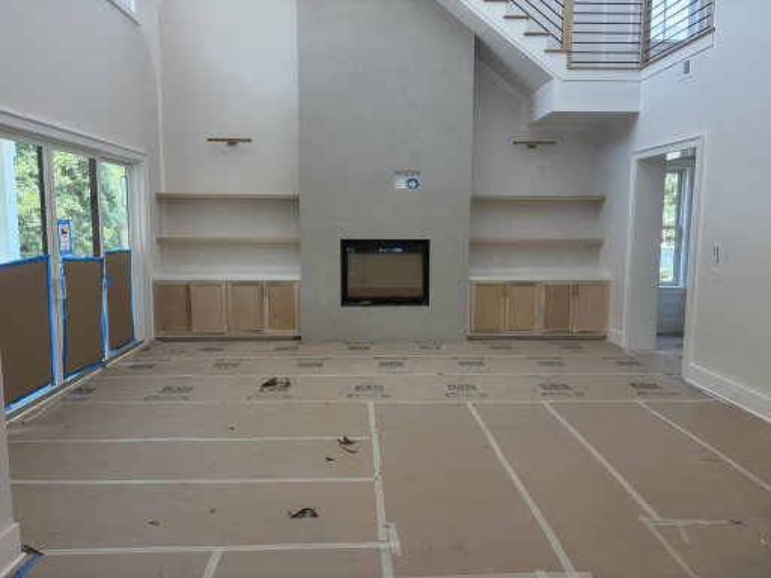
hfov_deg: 67.3
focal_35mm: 26
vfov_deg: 53.1
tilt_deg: -6.3
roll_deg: +0.4
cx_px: 386
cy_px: 289
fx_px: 579
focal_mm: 5.96
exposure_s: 1/120
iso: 80
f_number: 1.6
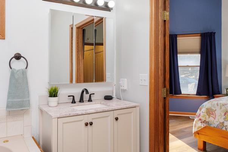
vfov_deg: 44.9
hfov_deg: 63.1
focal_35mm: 29
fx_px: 184
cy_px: 69
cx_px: 90
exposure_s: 1/250
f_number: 6.4
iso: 640
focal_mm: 11.5
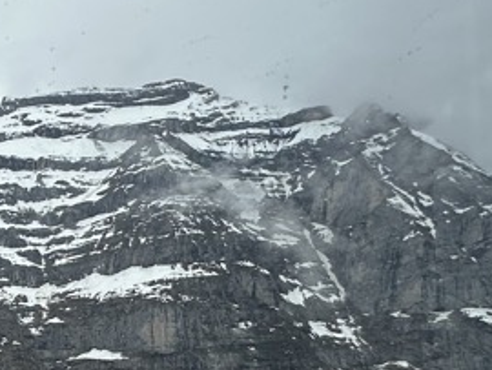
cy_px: 253
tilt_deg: +4.0
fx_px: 754
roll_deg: +0.2
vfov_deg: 27.4
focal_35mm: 53
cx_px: -246
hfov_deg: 26.3
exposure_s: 1/1082
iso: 50
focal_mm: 2.22
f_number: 2.2
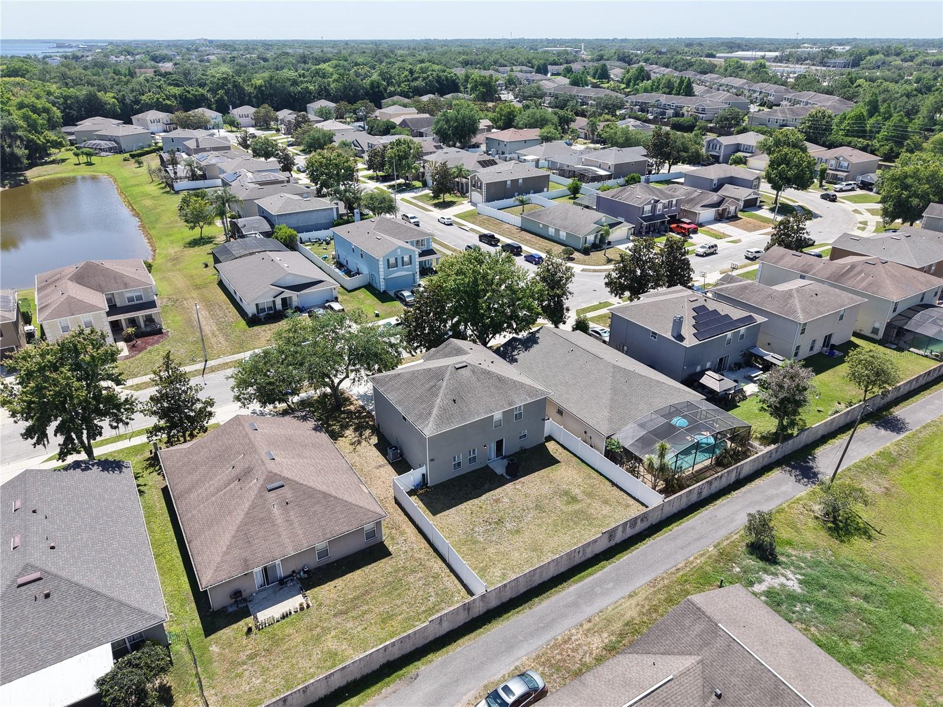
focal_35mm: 24
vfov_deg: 56.8
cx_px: 472
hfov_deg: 71.6
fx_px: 654
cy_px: 354
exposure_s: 1/2500
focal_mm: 8.67
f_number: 1.8
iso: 200
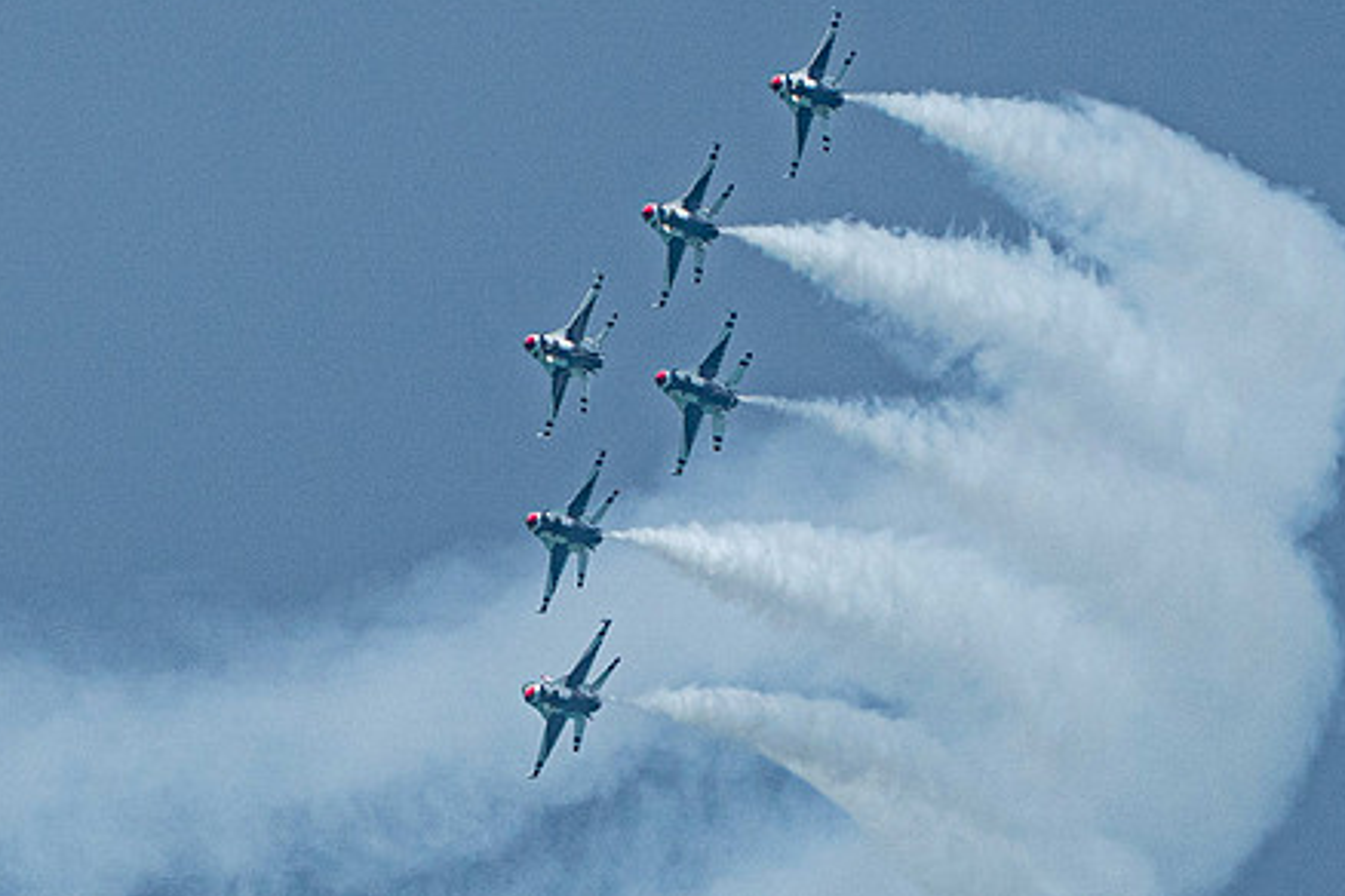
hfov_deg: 1.6
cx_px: 485
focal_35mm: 1330
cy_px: 548
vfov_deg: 1.0
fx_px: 49686
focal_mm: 400
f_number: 10
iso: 640
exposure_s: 1/2000
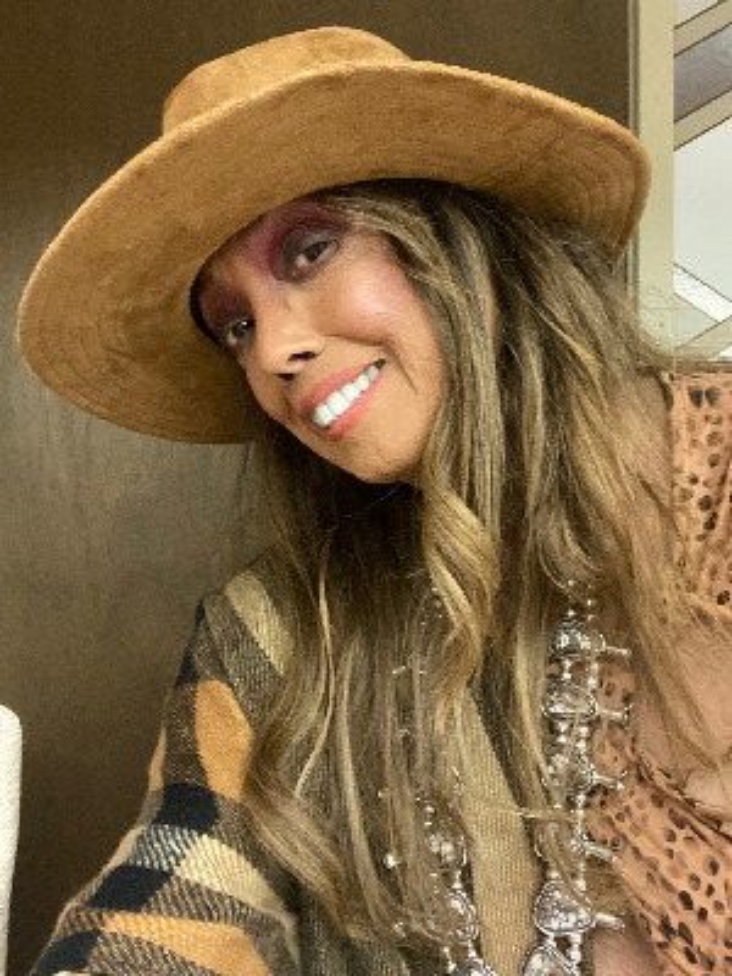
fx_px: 846
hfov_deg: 46.8
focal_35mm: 30
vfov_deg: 60.0
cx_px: 366
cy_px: 488
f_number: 2.2
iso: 640
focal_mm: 2.71
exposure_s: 1/24
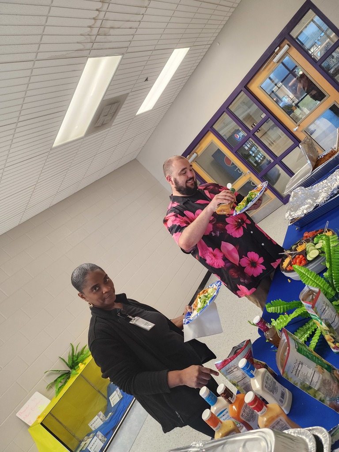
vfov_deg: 73.9
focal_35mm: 23
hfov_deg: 58.9
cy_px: 226
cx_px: 170
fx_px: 300
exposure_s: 1/120
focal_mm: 6.4
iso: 200
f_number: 1.8
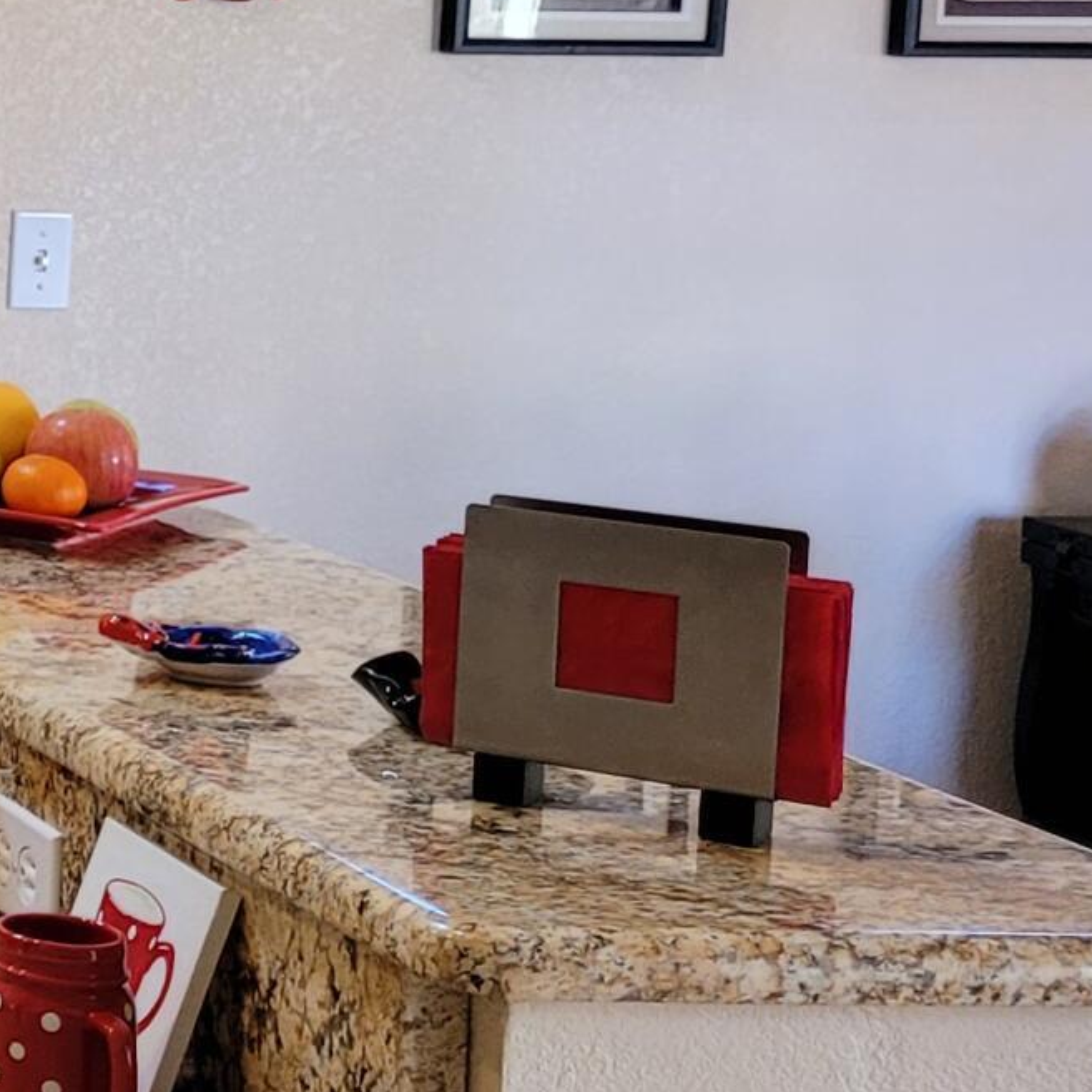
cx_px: -1318
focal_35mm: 105
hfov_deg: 13.4
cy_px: 123
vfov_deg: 16.4
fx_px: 3747
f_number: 1.8
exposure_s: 1/60
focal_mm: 5.4
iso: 160
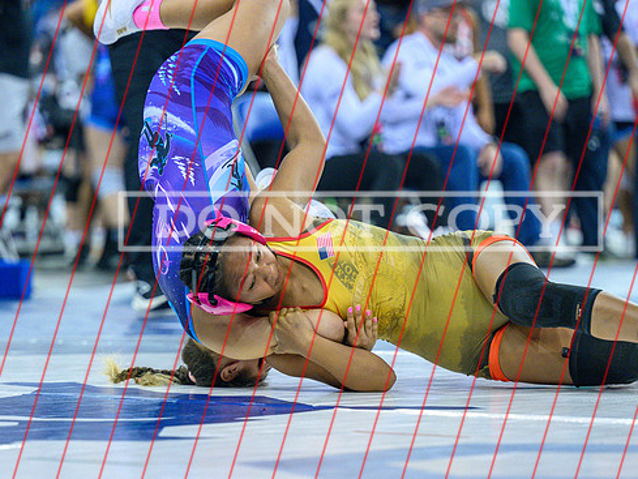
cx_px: 298
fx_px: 4148
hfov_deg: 8.8
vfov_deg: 6.6
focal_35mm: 225
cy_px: 310
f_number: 2.8
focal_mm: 150
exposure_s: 1/800
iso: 3200
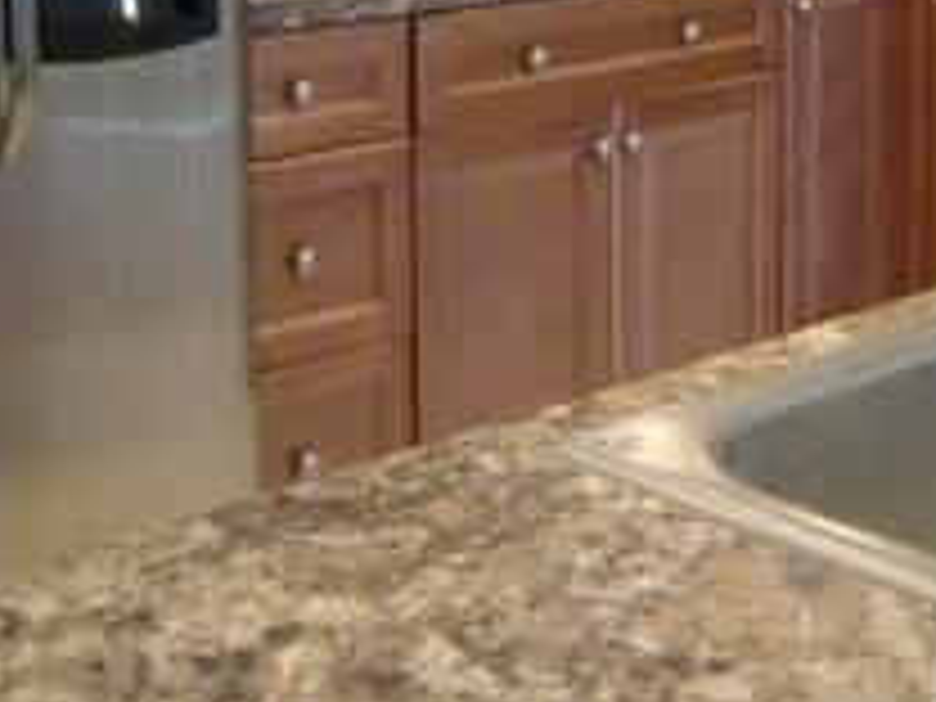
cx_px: 824
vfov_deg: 16.0
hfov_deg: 22.3
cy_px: -279
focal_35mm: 86
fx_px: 2325
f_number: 2.6
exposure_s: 1/60
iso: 800
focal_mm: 4.9
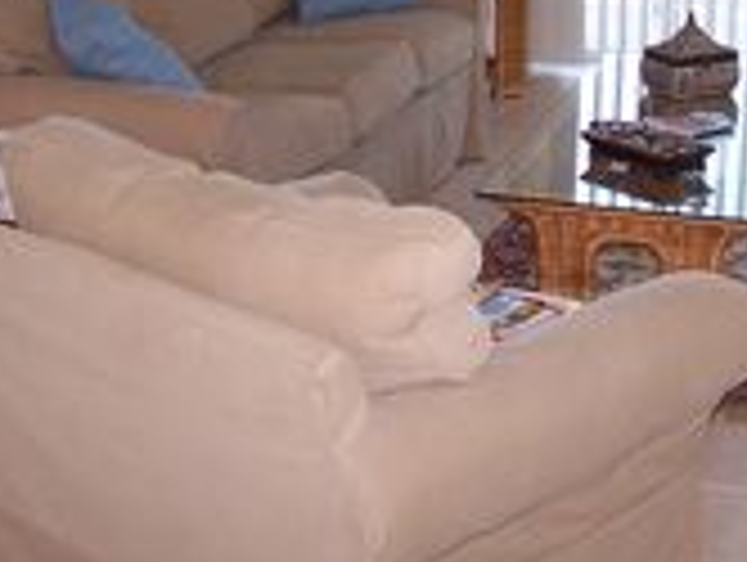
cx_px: 576
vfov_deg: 17.3
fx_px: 1815
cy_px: 49
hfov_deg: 23.0
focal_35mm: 84
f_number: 2.8
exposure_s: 1/60
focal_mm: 6.3
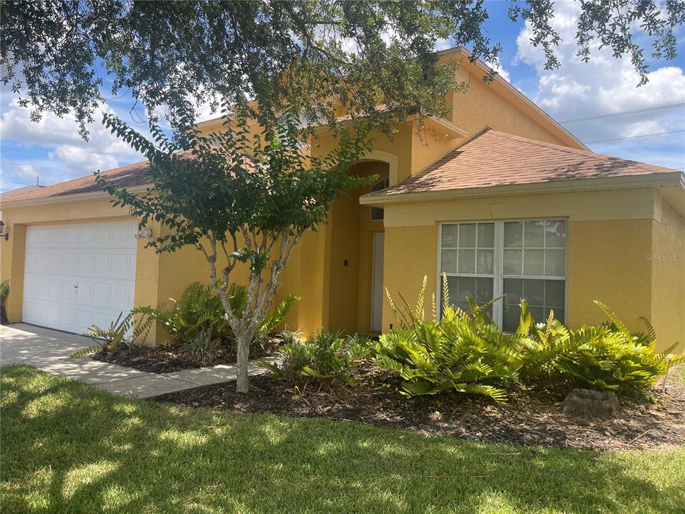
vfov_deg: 54.9
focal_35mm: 25
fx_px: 495
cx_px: 342
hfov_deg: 69.4
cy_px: 257
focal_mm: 5.1
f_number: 1.6
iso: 32
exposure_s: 1/1252
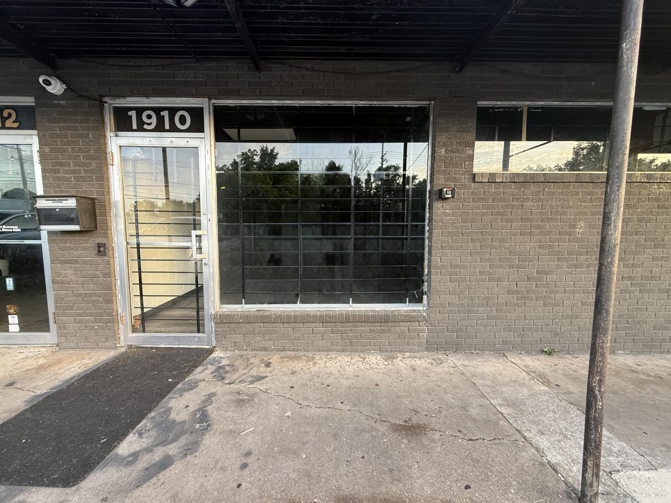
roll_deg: +0.5
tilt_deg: -4.6
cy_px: 252
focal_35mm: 14
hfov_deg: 102.1
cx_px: 336
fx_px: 271
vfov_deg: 85.7
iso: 200
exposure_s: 1/99
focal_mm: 2.22
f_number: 2.2
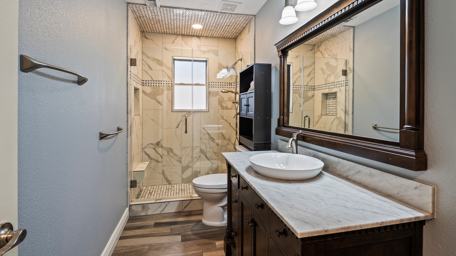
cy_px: 110
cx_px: 228
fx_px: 206
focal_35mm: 17
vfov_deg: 63.7
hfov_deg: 95.9
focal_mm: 16
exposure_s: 1/2.5
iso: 125
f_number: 6.3
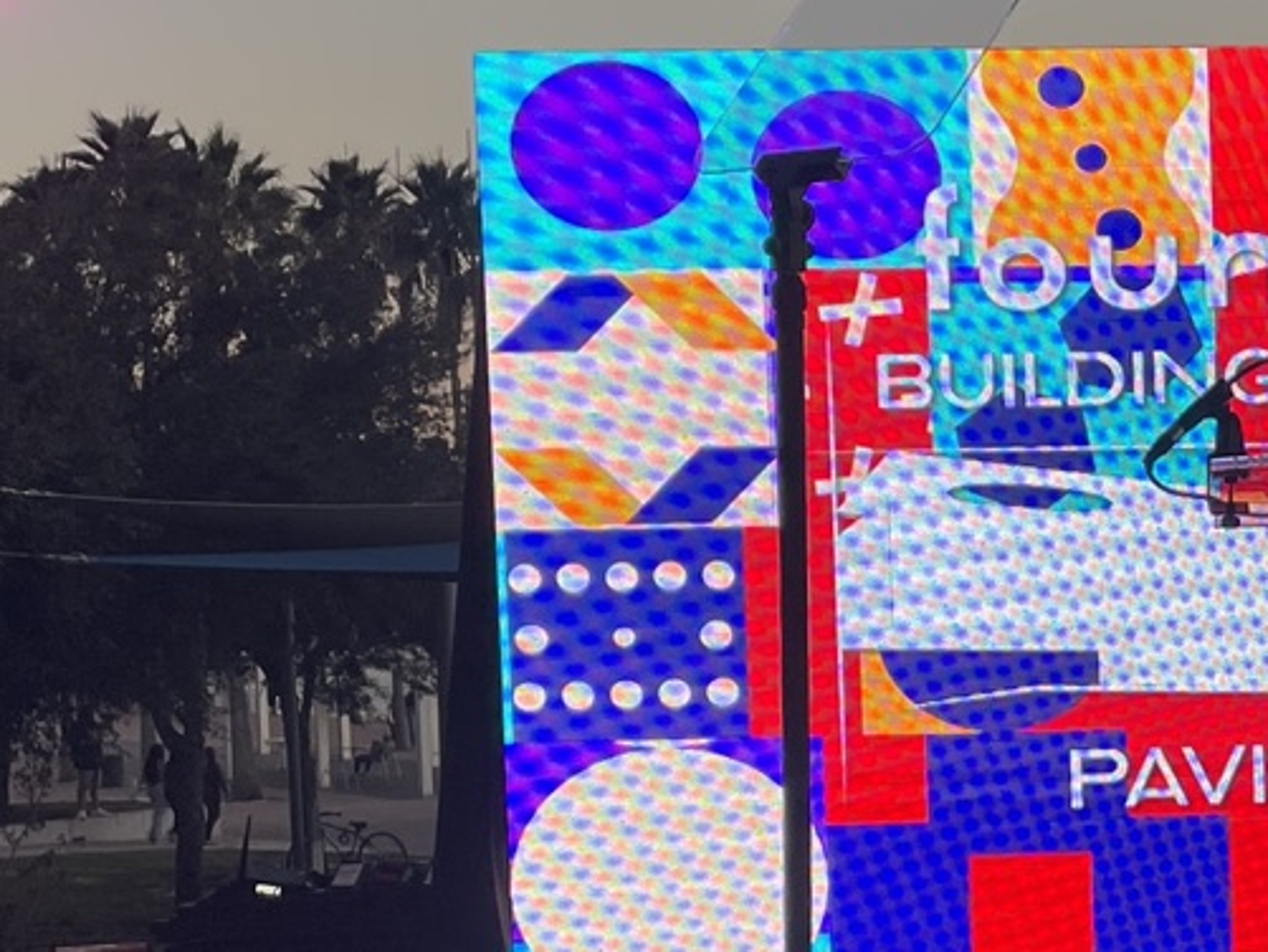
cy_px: 729
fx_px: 3041
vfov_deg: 17.7
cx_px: 1405
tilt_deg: -3.6
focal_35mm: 83
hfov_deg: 22.2
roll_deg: +1.6
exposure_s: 1/226
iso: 32
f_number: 1.6
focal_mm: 4.2
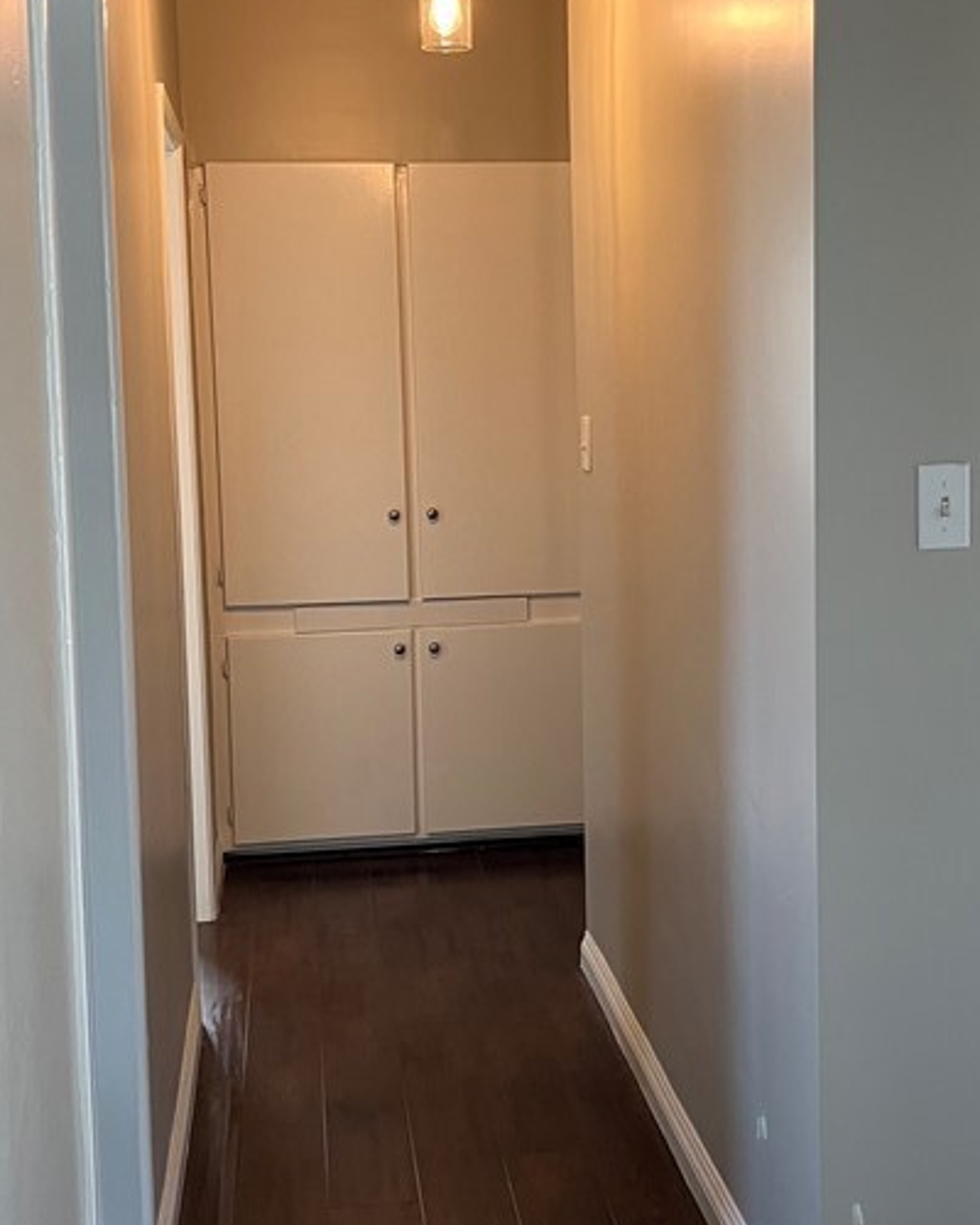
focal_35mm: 52
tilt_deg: -6.2
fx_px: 1885
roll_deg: +1.2
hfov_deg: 29.0
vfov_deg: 36.0
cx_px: 615
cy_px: 551
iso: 80
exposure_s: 1/60
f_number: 1.6
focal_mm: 5.1
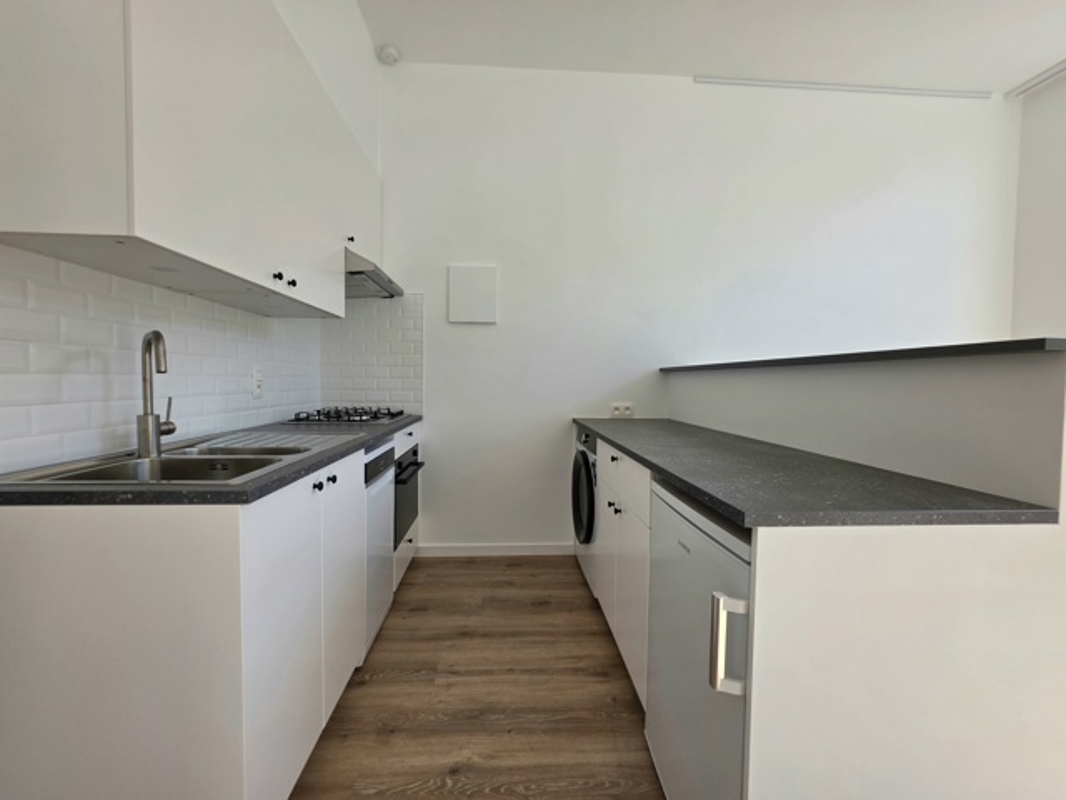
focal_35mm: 13
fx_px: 400
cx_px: 533
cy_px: 400
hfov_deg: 106.2
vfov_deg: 89.9
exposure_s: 1/250
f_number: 1.9
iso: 32
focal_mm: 2.2
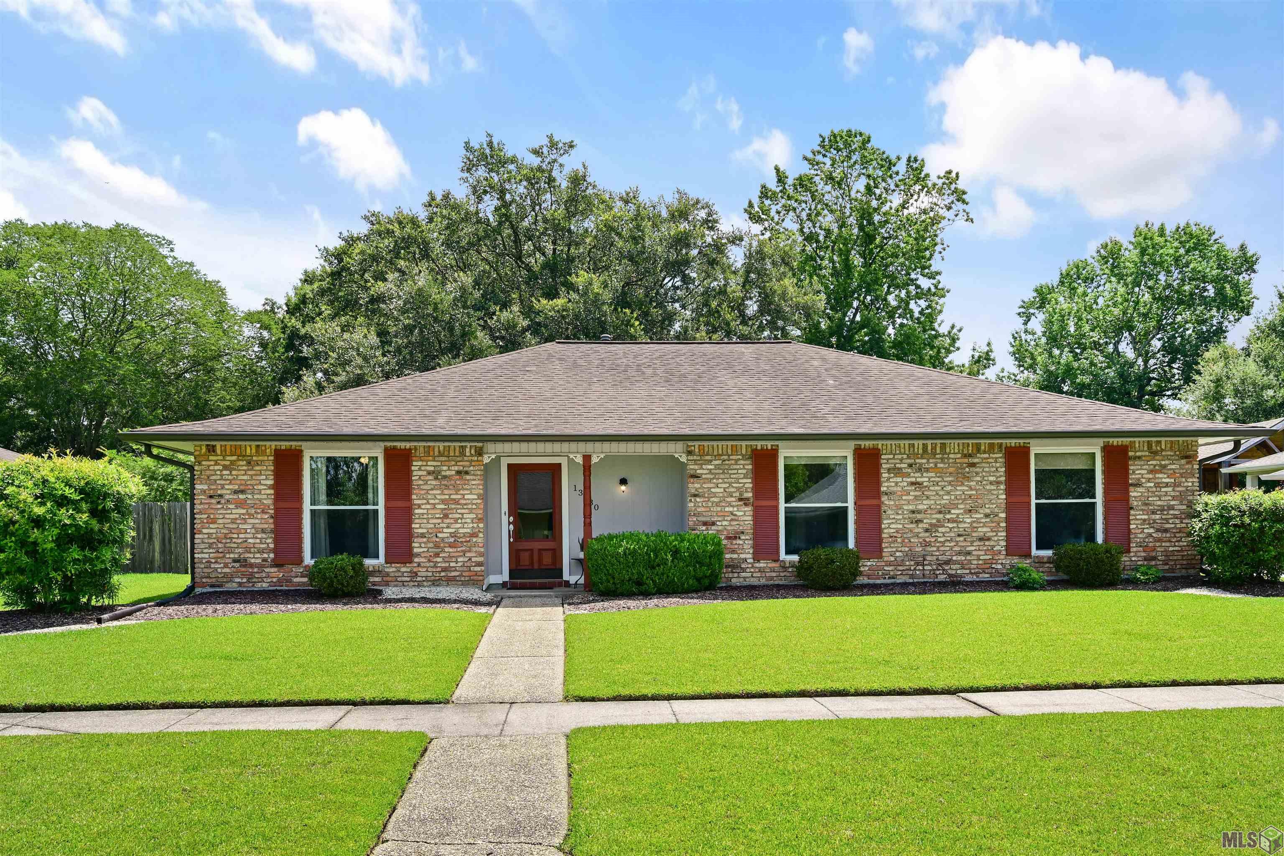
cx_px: 642
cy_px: 428
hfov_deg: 69.4
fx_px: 927
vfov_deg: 49.5
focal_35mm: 26
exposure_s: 1/200
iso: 200
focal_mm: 26
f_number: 10
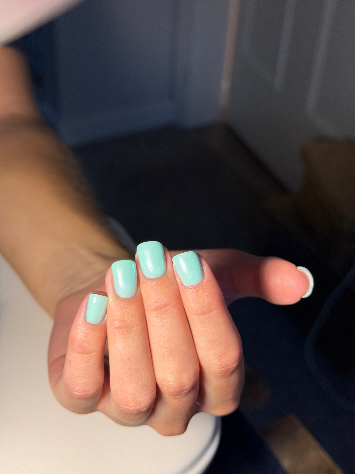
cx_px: 178
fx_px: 656
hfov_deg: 30.3
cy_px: 237
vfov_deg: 39.7
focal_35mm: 48
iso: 100
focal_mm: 6.76
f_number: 1.78
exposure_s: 1/59
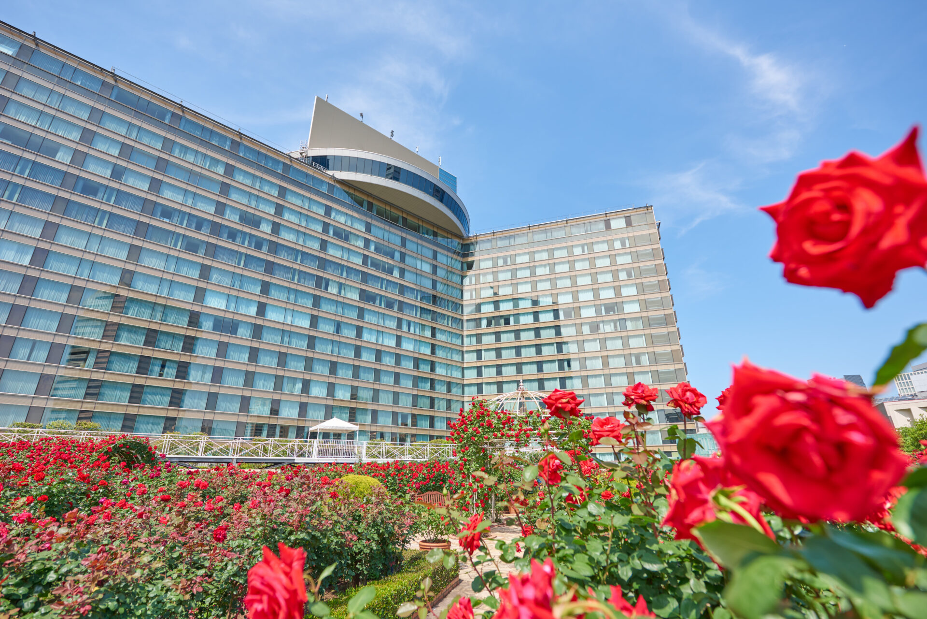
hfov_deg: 93.3
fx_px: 438
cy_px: 310
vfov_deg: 70.5
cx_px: 464
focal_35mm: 17
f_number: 5
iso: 100
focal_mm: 17
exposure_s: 1/500
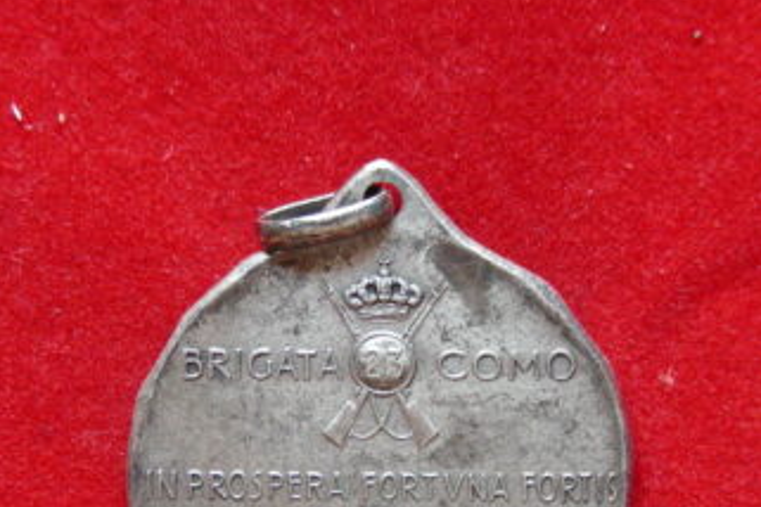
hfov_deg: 16.8
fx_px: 2579
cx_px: 380
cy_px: 475
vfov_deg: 11.2
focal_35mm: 122
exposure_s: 1/15
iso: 210
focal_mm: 14.6
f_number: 3.5
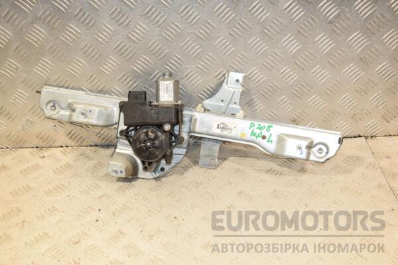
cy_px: 132
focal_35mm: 45
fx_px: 497
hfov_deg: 43.6
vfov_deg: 29.9
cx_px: 199
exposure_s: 1/200
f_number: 6.3
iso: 800
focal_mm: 30
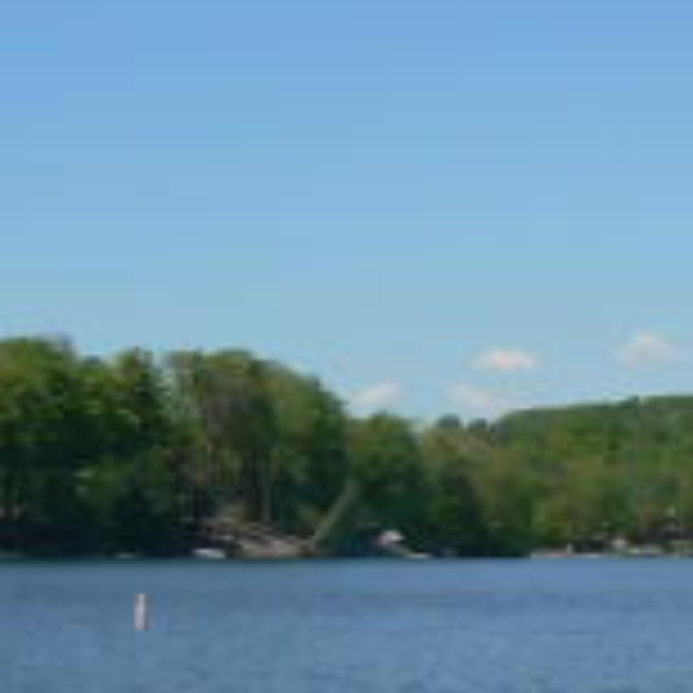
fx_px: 2990
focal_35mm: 132
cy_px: 198
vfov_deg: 13.2
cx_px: 1287
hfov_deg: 12.1
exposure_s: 1/400
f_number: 6.3
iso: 80
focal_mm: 6
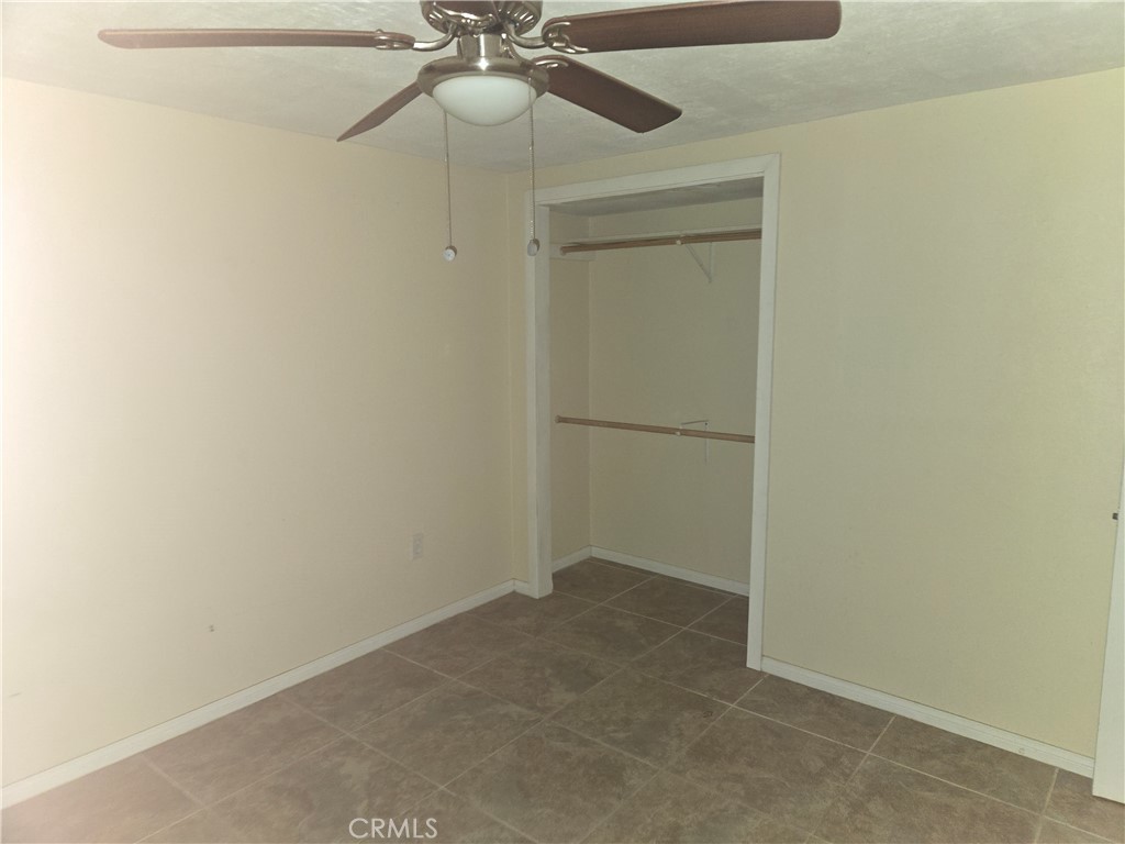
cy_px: 422
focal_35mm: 23
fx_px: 747
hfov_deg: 73.9
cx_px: 562
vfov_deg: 58.9
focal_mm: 5.4
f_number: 1.8
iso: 200
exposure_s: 1/12
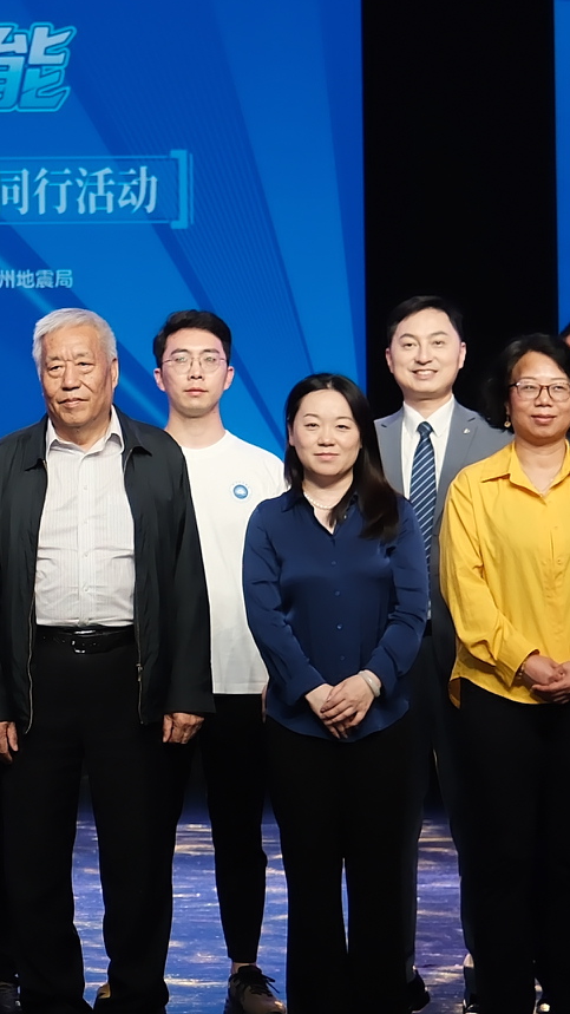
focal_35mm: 137
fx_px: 3682
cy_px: 447
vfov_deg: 15.7
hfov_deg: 8.6
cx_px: -321
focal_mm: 24.2
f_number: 2.8
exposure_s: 1/200
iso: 320
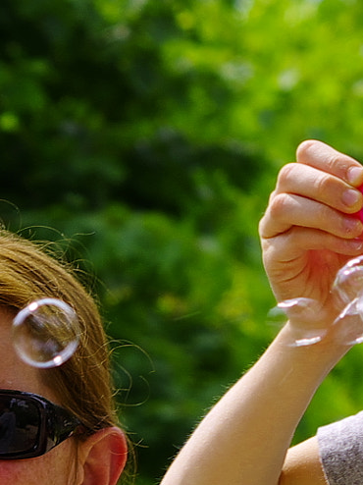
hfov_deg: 3.2
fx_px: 6521
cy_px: 306
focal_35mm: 466
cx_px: 141
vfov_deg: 4.3
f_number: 7.1
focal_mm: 77.5
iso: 100
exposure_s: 1/160
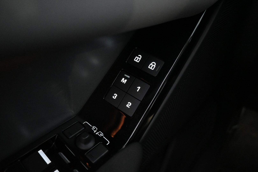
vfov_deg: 47.9
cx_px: 129
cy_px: 86
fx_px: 193
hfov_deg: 67.4
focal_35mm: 27
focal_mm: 18
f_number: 3.5
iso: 8000
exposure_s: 1/30
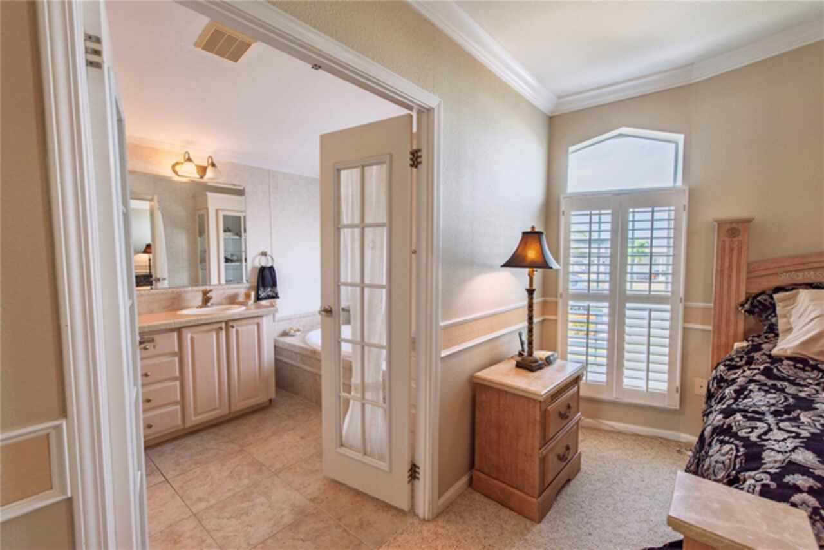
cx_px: 412
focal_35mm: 15
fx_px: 343
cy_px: 275
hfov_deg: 100.4
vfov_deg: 77.4
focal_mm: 15
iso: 100
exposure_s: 1/125
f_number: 5.6
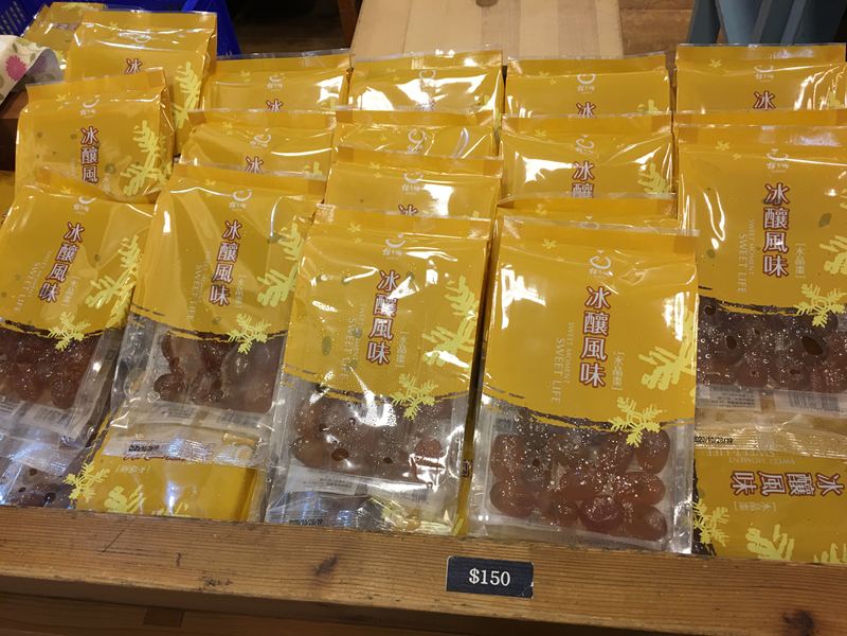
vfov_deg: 48.2
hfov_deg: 61.7
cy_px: 318
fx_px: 710
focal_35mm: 29
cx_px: 424
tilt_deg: -51.8
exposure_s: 1/15
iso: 32
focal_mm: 4.15
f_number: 2.2
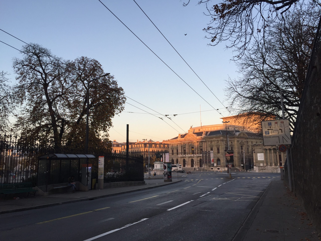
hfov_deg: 61.7
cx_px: 160
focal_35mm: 29
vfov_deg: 48.2
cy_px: 120
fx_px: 269
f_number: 2.2
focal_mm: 4.15
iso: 32
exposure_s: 1/316
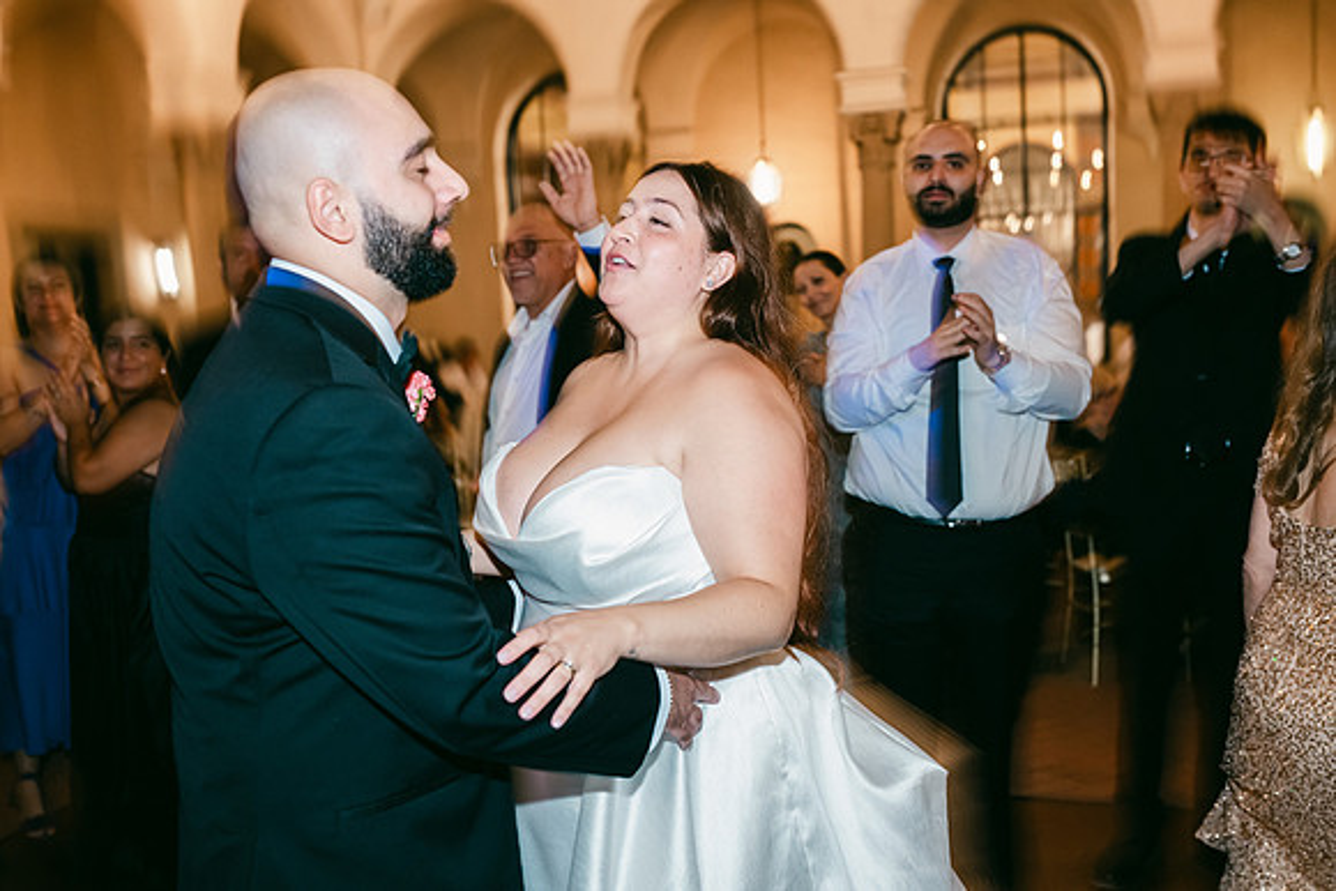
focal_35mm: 35
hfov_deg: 54.4
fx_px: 1299
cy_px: 446
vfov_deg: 37.9
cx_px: 668
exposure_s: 1/15
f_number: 3.2
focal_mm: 35
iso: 1250
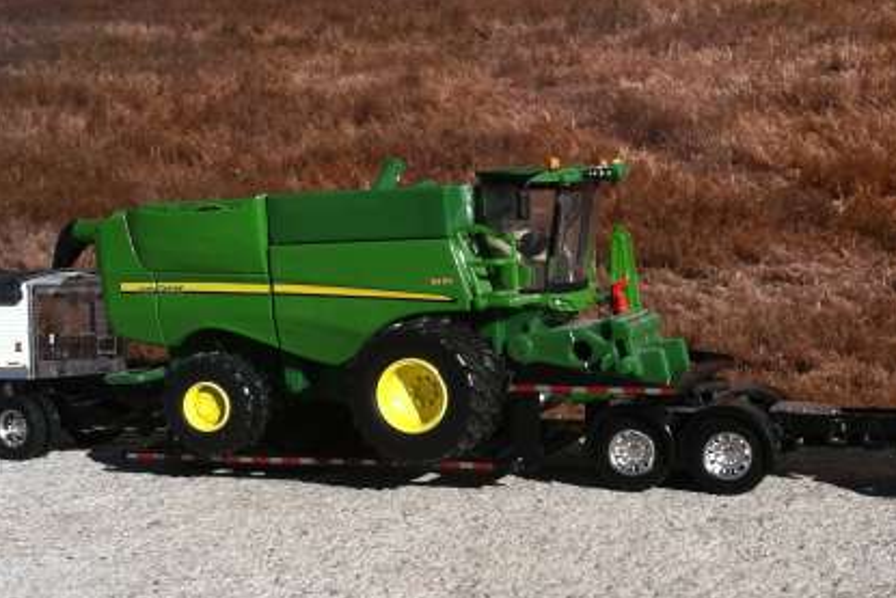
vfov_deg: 24.2
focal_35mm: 56
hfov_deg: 35.5
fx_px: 1394
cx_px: 544
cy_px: 369
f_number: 2.8
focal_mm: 3.85
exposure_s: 1/1250
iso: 80
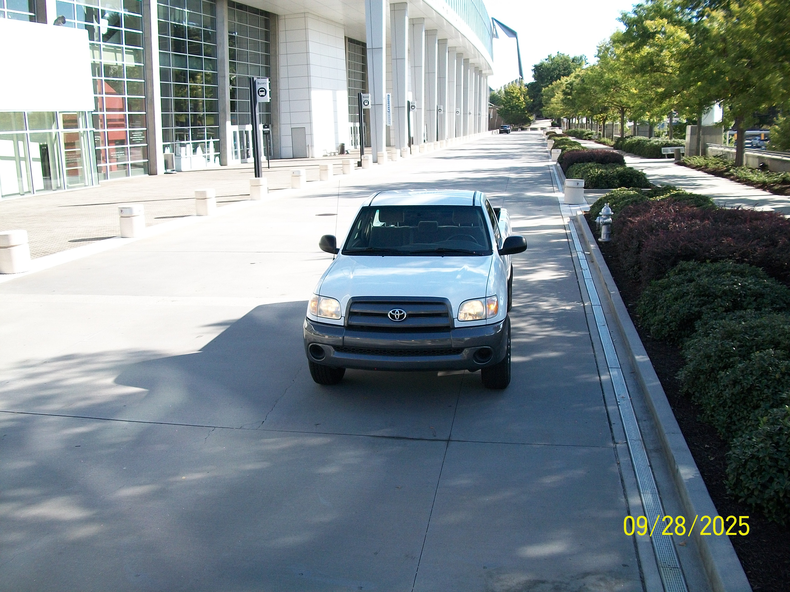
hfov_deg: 56.8
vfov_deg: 44.2
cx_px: 395
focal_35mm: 32
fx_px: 730
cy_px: 296
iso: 80
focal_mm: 5.7
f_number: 2.9
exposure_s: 1/400
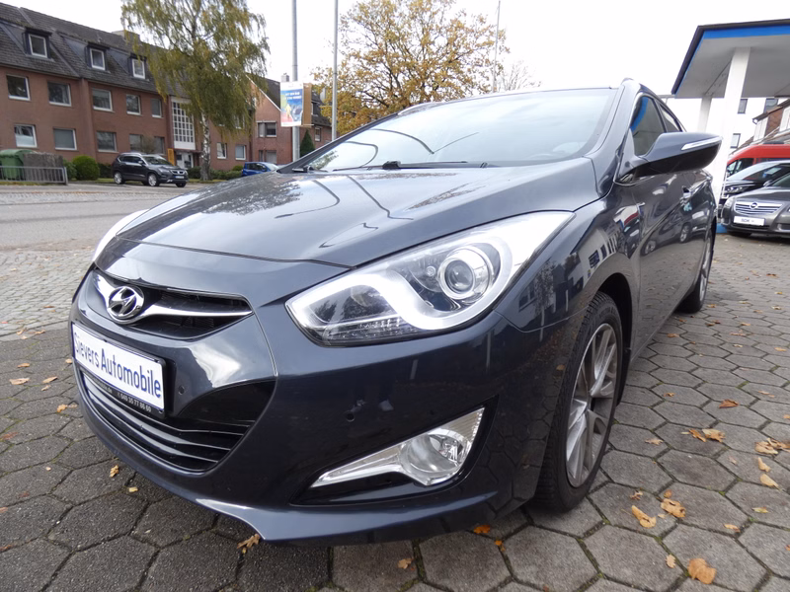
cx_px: 395
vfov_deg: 66.0
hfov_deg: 81.7
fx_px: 456
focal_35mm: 20
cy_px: 296
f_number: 2.8
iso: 80
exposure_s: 1/160
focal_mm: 3.6
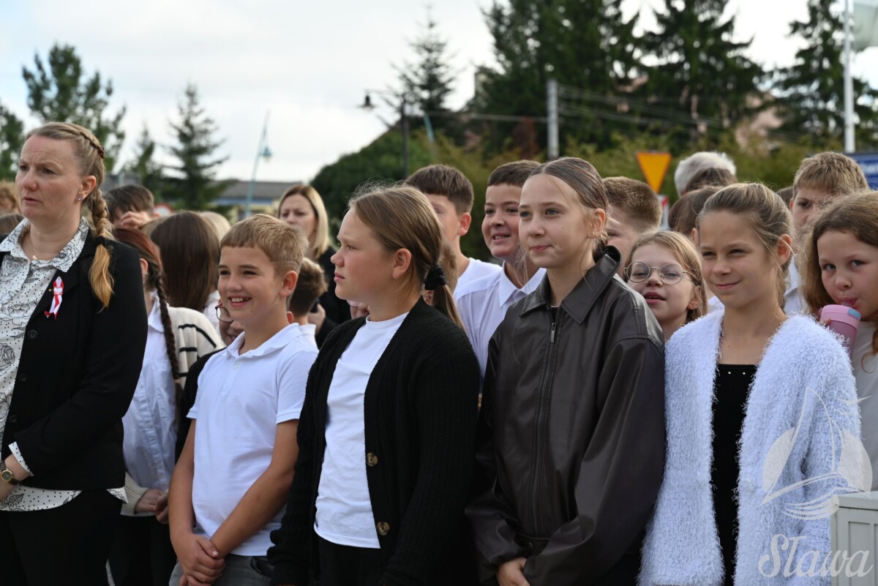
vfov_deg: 18.2
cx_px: 439
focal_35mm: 75
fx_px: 1830
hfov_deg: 27.0
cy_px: 293
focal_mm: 75
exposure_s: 1/250
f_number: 5.6
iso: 110
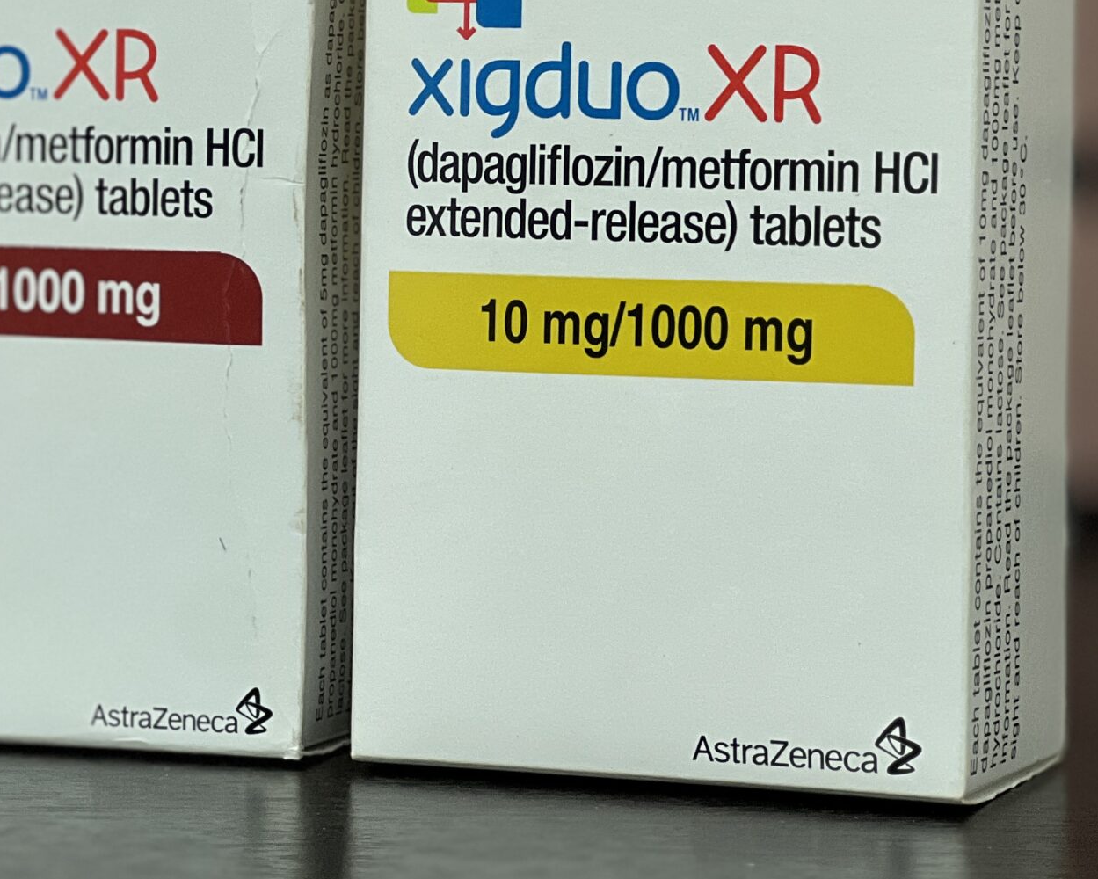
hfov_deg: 12.5
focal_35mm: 154
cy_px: 69
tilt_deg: -0.3
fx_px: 5006
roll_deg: -0.1
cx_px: 386
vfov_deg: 10.0
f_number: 2.8
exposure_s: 1/33
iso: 125
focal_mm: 9
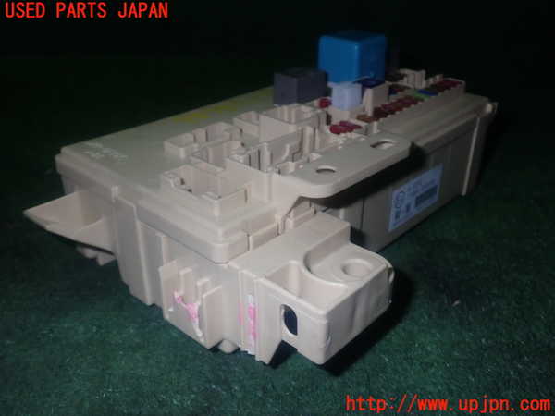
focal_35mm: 36
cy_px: 208
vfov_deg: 39.7
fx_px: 577
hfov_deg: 51.4
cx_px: 278
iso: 200
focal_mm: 6.37
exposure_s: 1/40
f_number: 7.1
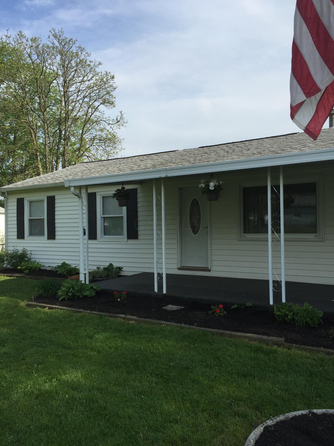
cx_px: 167
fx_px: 373
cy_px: 223
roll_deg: +1.3
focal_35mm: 29
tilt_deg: +0.4
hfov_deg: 48.2
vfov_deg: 61.7
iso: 32
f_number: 2.2
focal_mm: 4.15
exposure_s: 1/1980
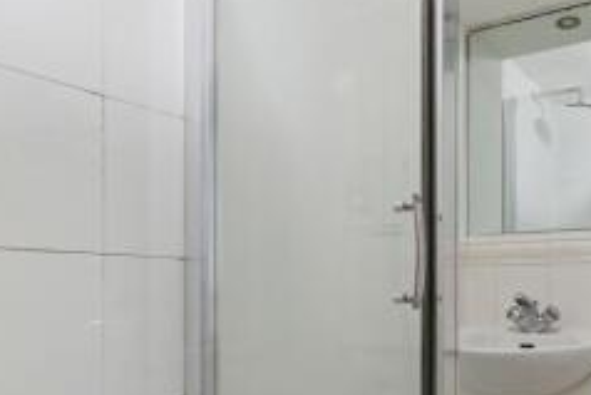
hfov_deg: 52.8
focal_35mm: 34
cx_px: 457
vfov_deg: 37.9
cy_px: 297
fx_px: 558
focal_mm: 17
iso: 250
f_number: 8
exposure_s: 1/2.5
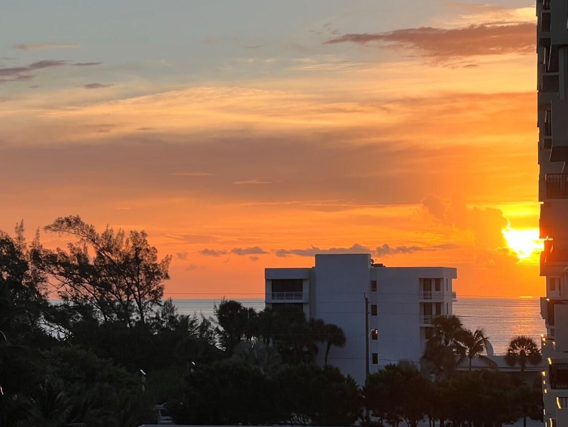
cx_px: 284
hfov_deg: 25.3
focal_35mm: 77
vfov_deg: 19.1
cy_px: 214
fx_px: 1264
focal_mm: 9
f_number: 2.8
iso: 32
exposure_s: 1/292
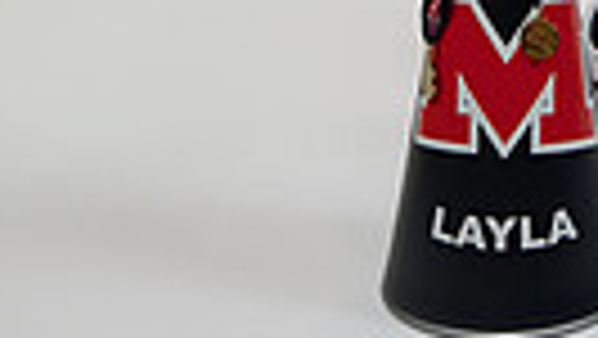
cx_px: 670
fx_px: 2253
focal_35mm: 142
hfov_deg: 14.7
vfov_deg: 7.7
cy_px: -595
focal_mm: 40
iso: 320
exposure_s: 1/125
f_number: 4
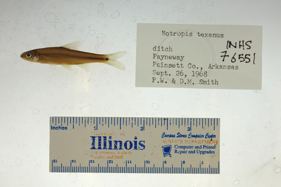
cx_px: 140
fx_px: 468
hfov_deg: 33.4
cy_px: 94
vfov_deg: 22.6
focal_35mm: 60
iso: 100
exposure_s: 1/200
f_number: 10
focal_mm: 60
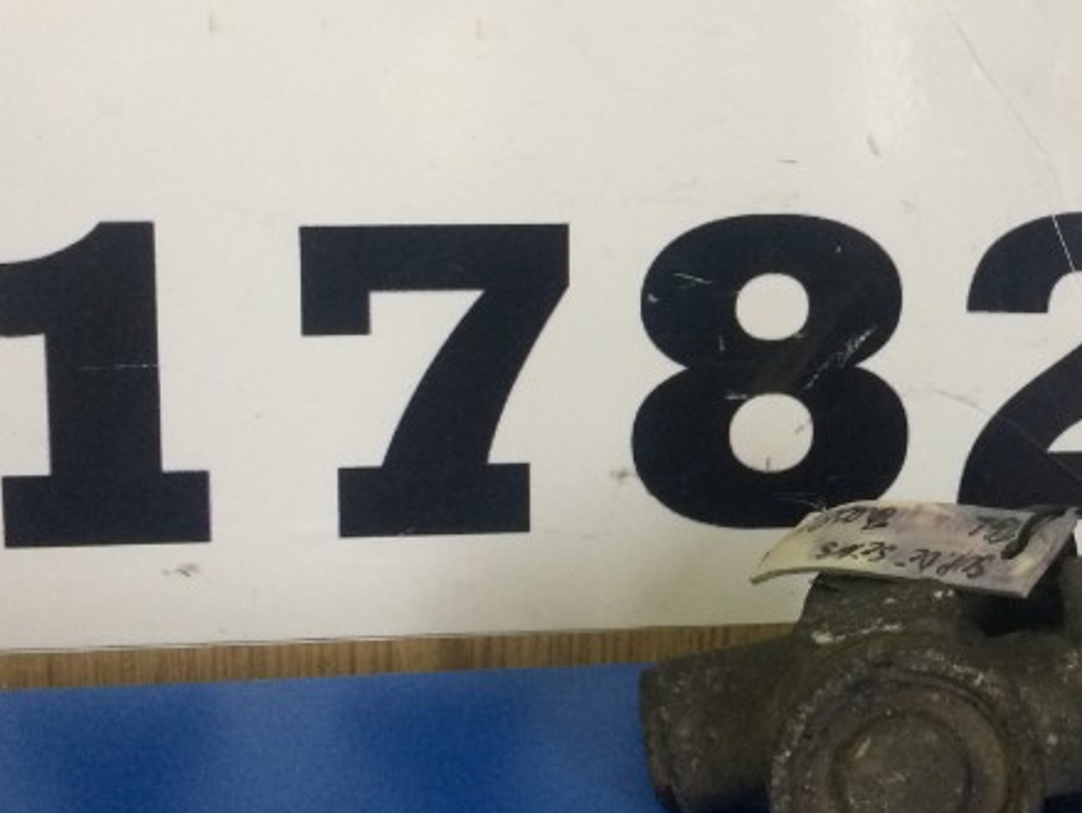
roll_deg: -2.1
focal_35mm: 66
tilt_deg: -9.9
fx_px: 2065
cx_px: 900
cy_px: 54
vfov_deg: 21.7
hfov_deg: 28.6
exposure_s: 1/33
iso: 200
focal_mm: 4.15
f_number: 2.2
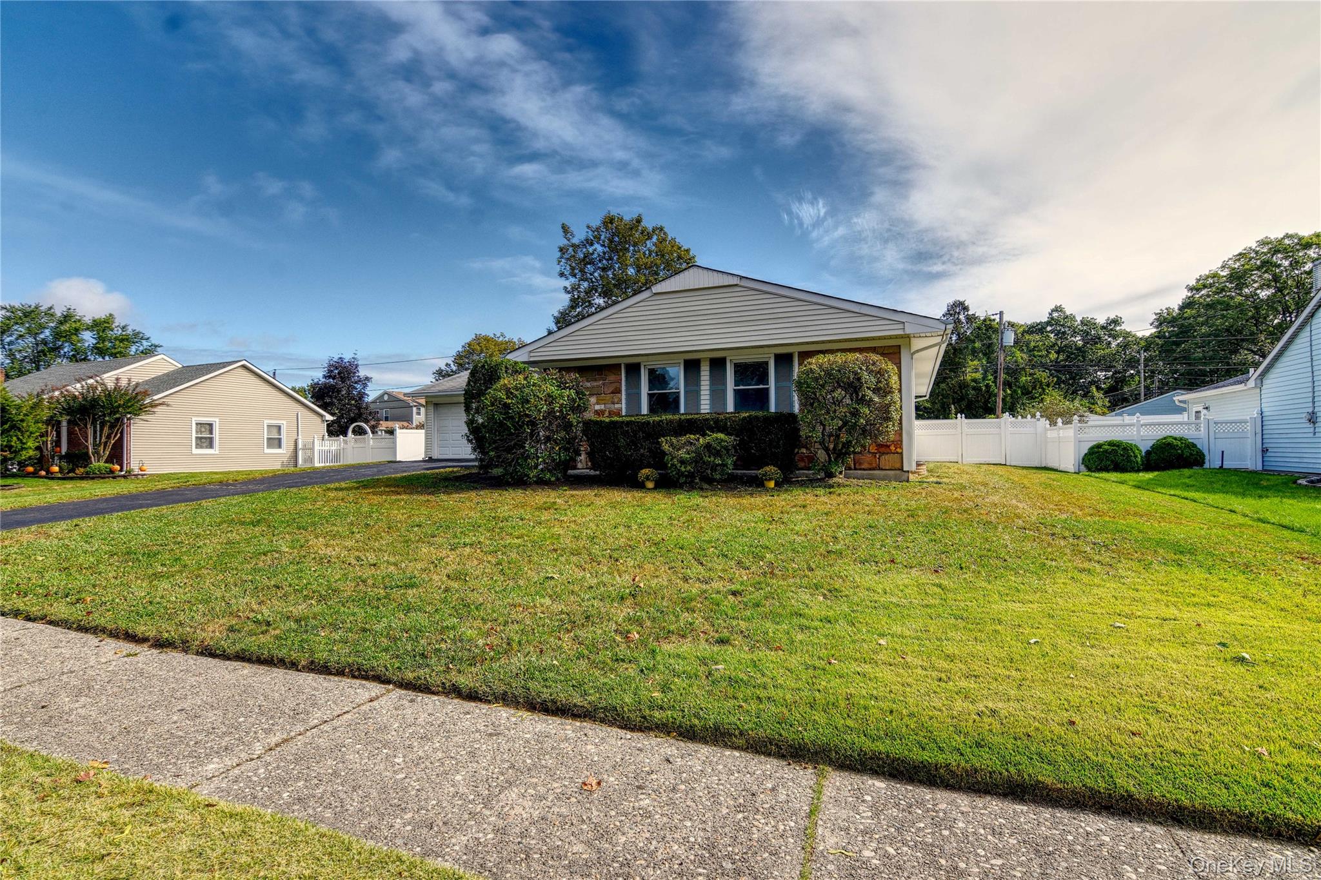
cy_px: 440
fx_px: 605
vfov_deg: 72.0
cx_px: 660
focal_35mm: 16
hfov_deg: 95.0
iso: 320
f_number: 9
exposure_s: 1/500
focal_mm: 11
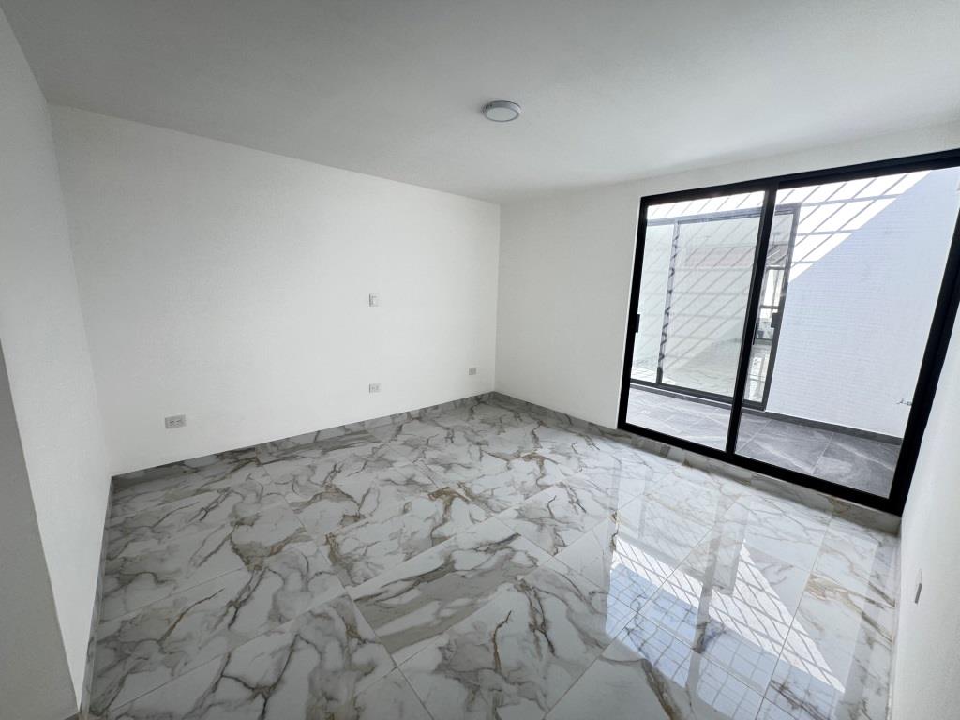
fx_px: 388
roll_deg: -1.8
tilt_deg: -10.5
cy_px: 360
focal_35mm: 14
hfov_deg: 102.1
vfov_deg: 85.7
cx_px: 480
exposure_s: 1/99
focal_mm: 2.22
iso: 64
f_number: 2.2
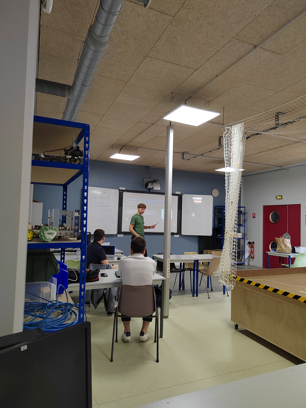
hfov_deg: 58.9
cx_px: 153
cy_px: 204
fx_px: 271
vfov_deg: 73.9
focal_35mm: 23
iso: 1822
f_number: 1.9
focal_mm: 5.52
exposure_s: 1/100
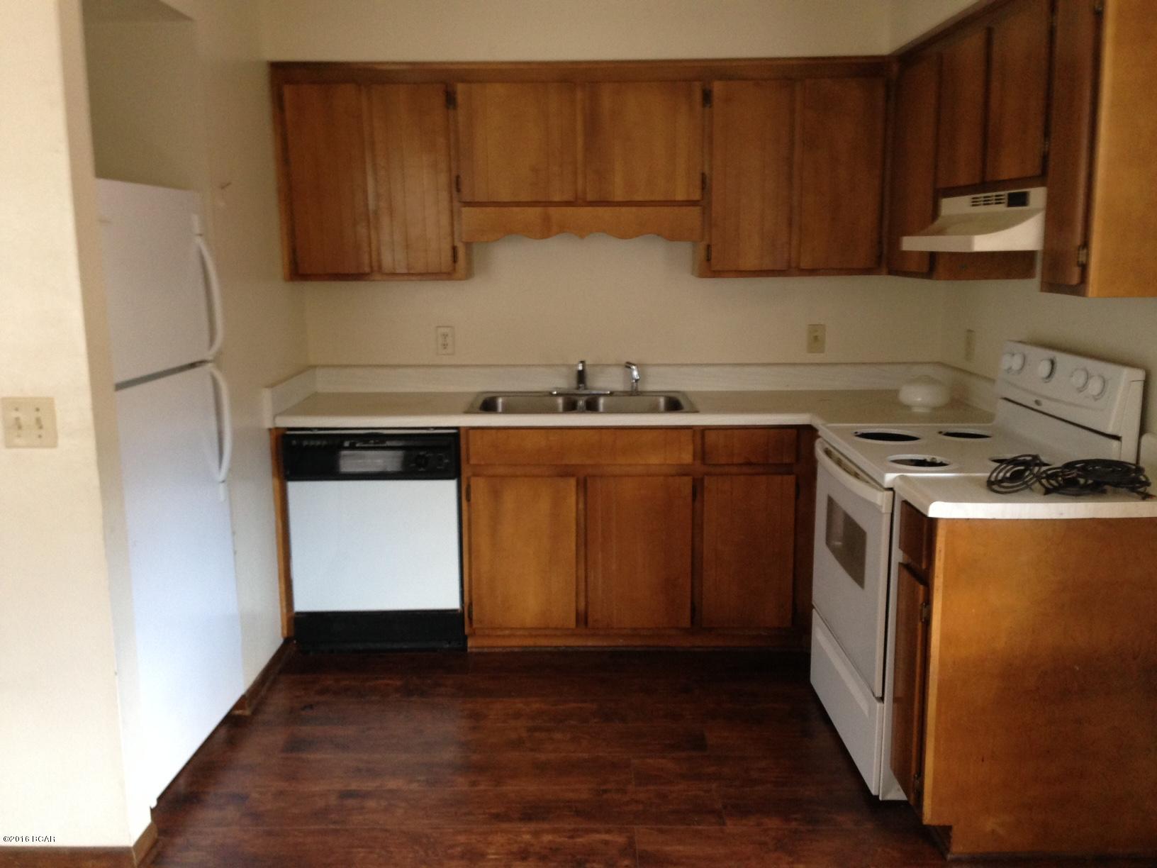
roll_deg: +1.5
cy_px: 434
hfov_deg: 55.4
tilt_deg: -10.9
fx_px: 1103
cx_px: 578
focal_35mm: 33
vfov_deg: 42.9
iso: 125
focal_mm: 4.12
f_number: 2.4
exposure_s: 1/20
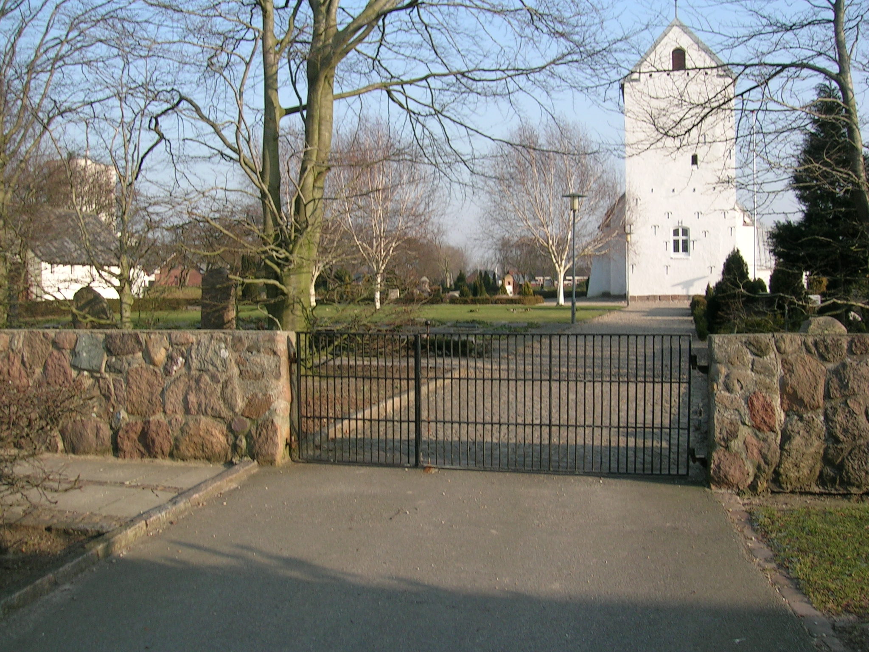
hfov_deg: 52.6
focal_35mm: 35
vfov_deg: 40.7
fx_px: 879
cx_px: 434
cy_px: 326
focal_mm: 5.4
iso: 50
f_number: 4.8
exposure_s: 1/216
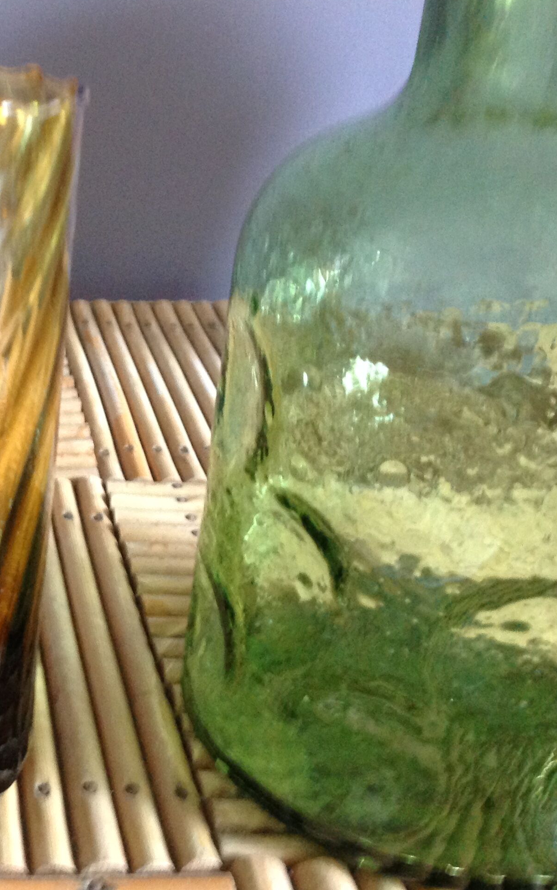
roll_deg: -1.5
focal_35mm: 50
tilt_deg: -26.2
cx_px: -8
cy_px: 443
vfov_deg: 40.3
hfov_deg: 24.6
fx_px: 1214
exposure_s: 1/15
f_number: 2.4
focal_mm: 4.28
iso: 320
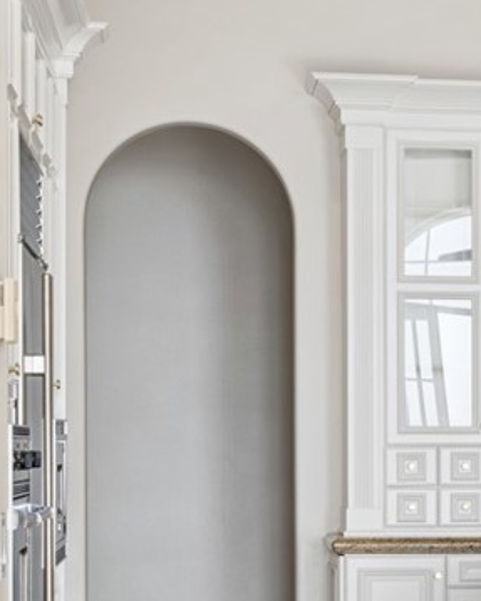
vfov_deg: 13.1
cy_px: 426
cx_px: 838
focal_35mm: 147
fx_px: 2617
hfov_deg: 10.0
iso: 64
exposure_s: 1/15
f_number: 9
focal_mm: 55
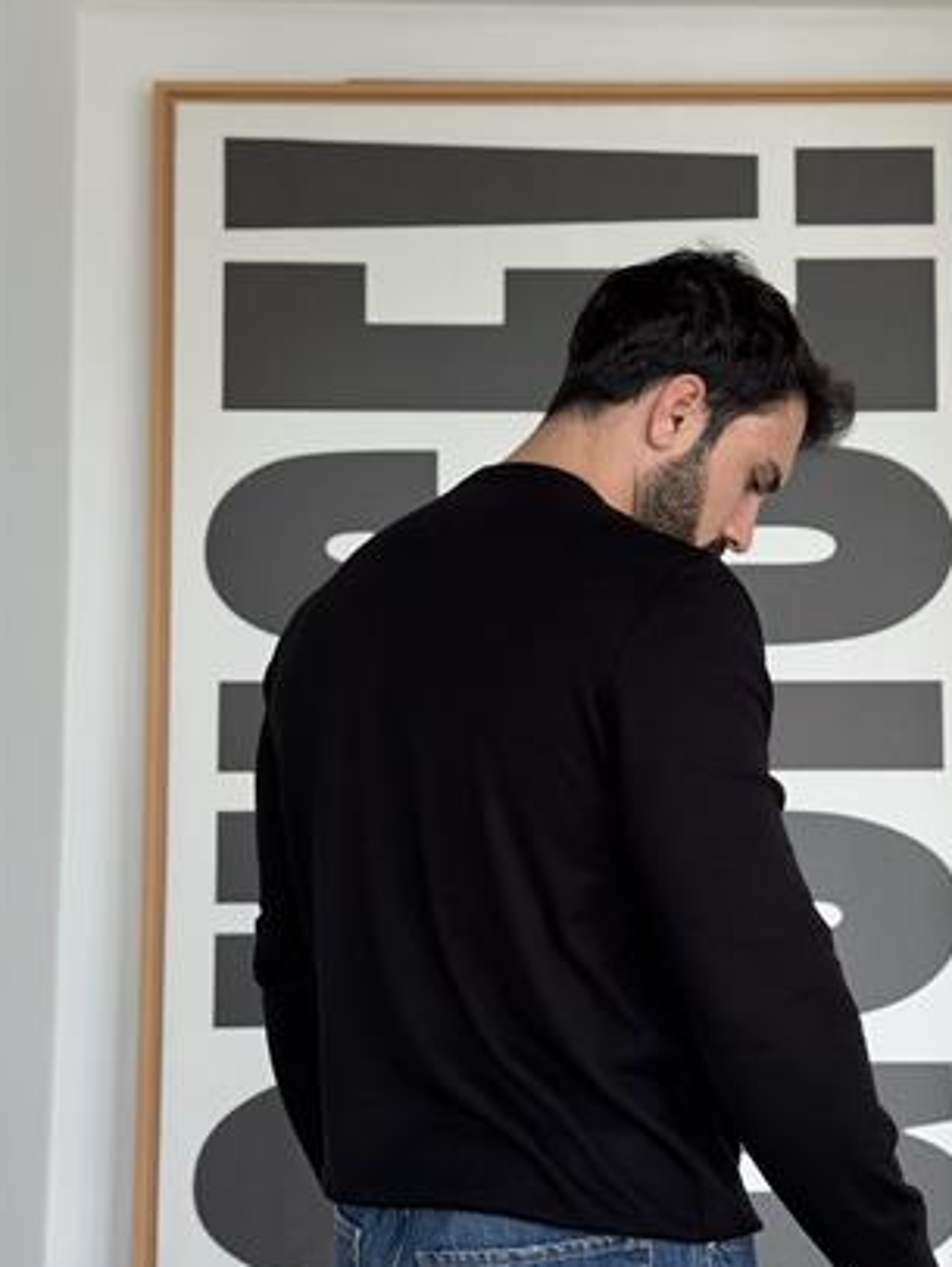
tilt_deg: +5.7
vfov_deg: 30.7
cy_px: 644
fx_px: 2308
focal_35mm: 63
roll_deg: -0.1
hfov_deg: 23.2
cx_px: 609
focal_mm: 6.76
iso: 125
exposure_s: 1/212
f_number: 1.78
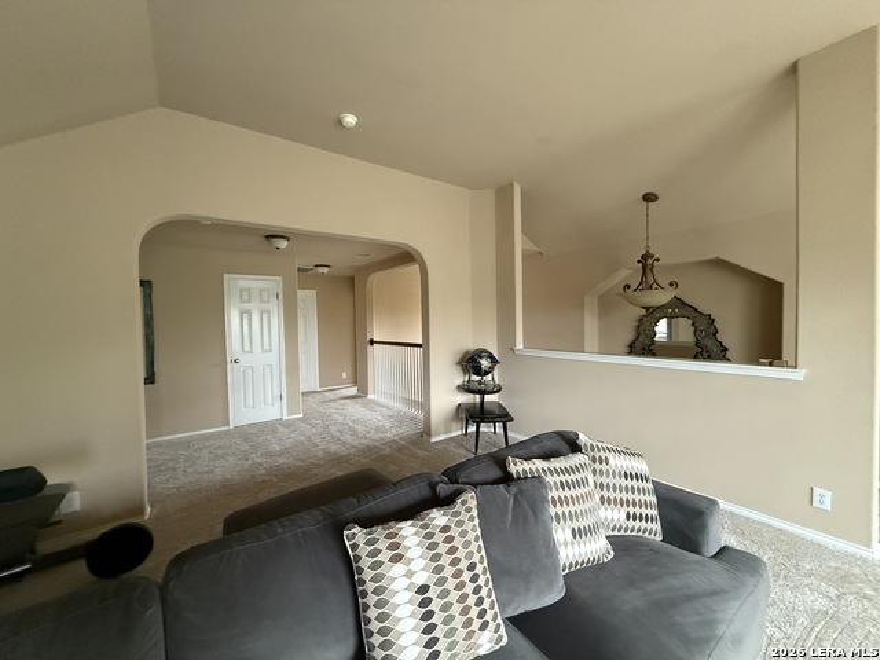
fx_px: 356
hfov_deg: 102.1
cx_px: 440
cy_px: 330
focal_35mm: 14
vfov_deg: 85.7
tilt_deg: -2.5
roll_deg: +0.5
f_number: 2.2
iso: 800
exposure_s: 1/60
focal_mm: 2.22
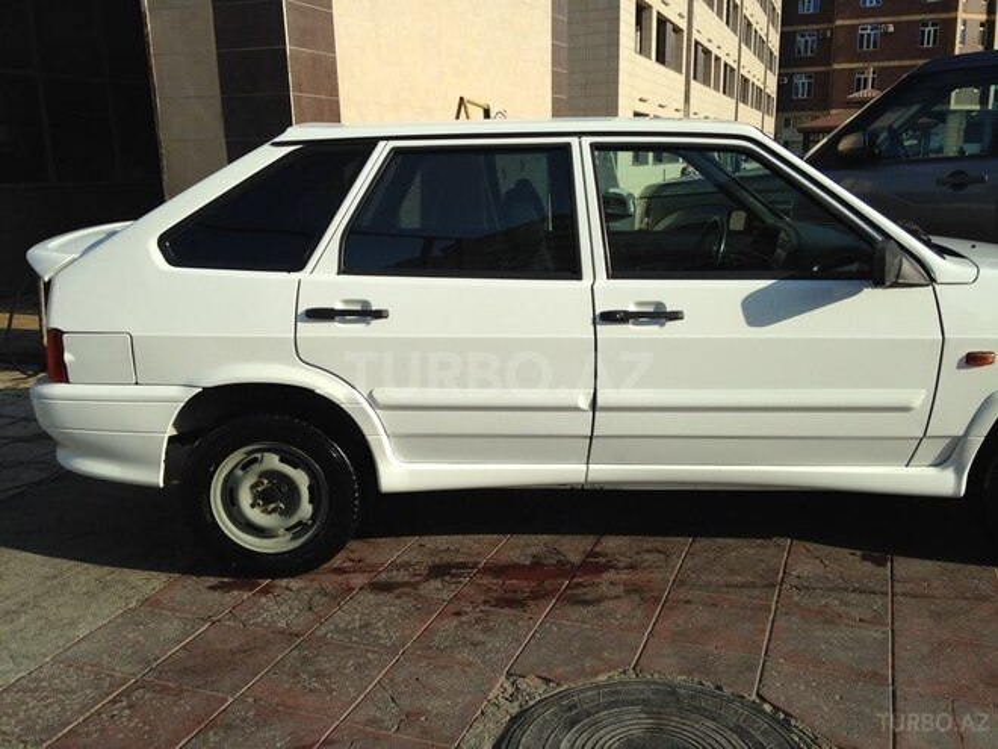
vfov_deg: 42.9
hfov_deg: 55.4
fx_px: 951
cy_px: 374
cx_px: 499
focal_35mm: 33
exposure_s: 1/1869
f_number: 2.4
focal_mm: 4.12
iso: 50
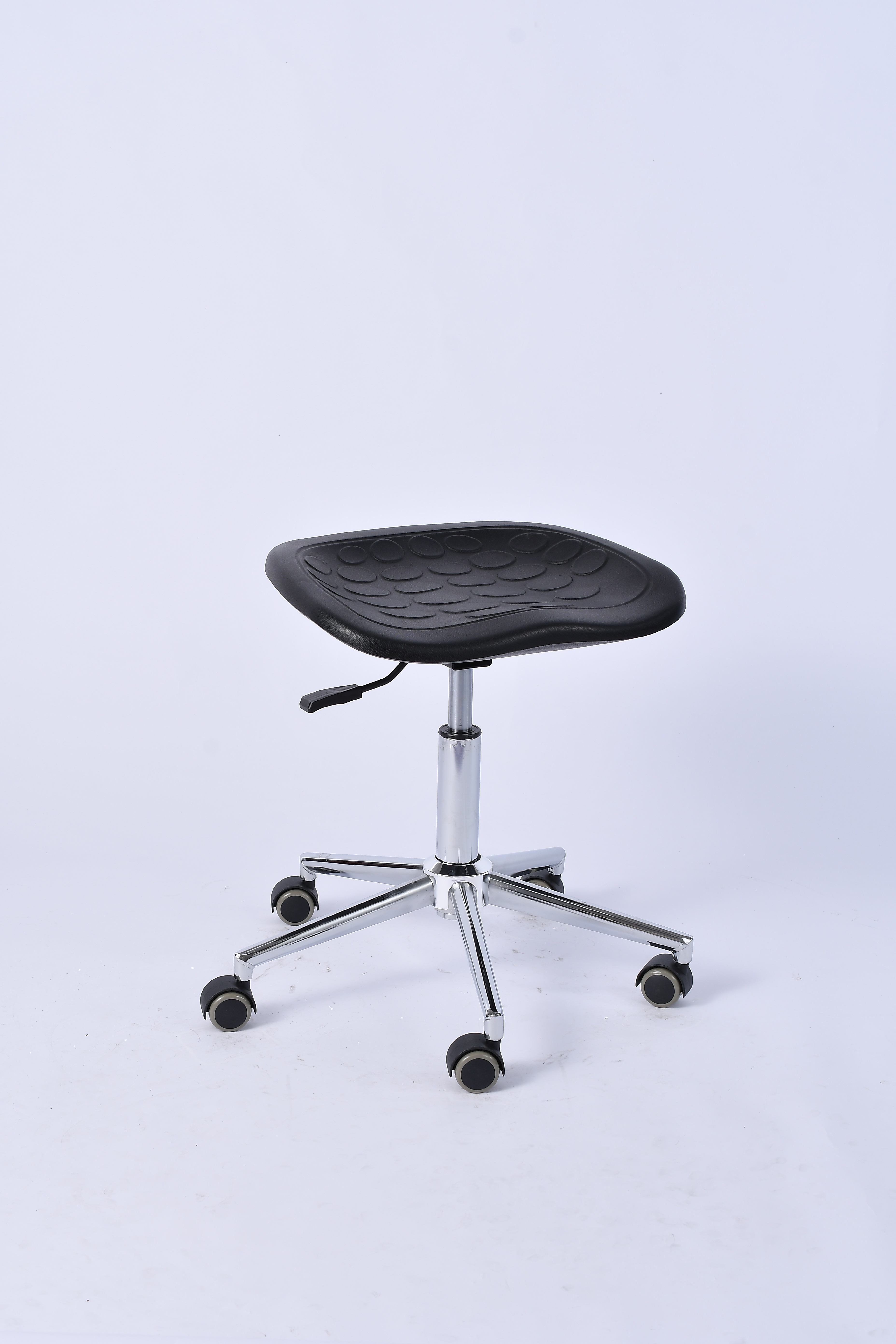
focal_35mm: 60
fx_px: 2240
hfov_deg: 22.6
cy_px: 672
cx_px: 448
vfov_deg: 33.4
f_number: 10
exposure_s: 1/100
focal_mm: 40
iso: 125
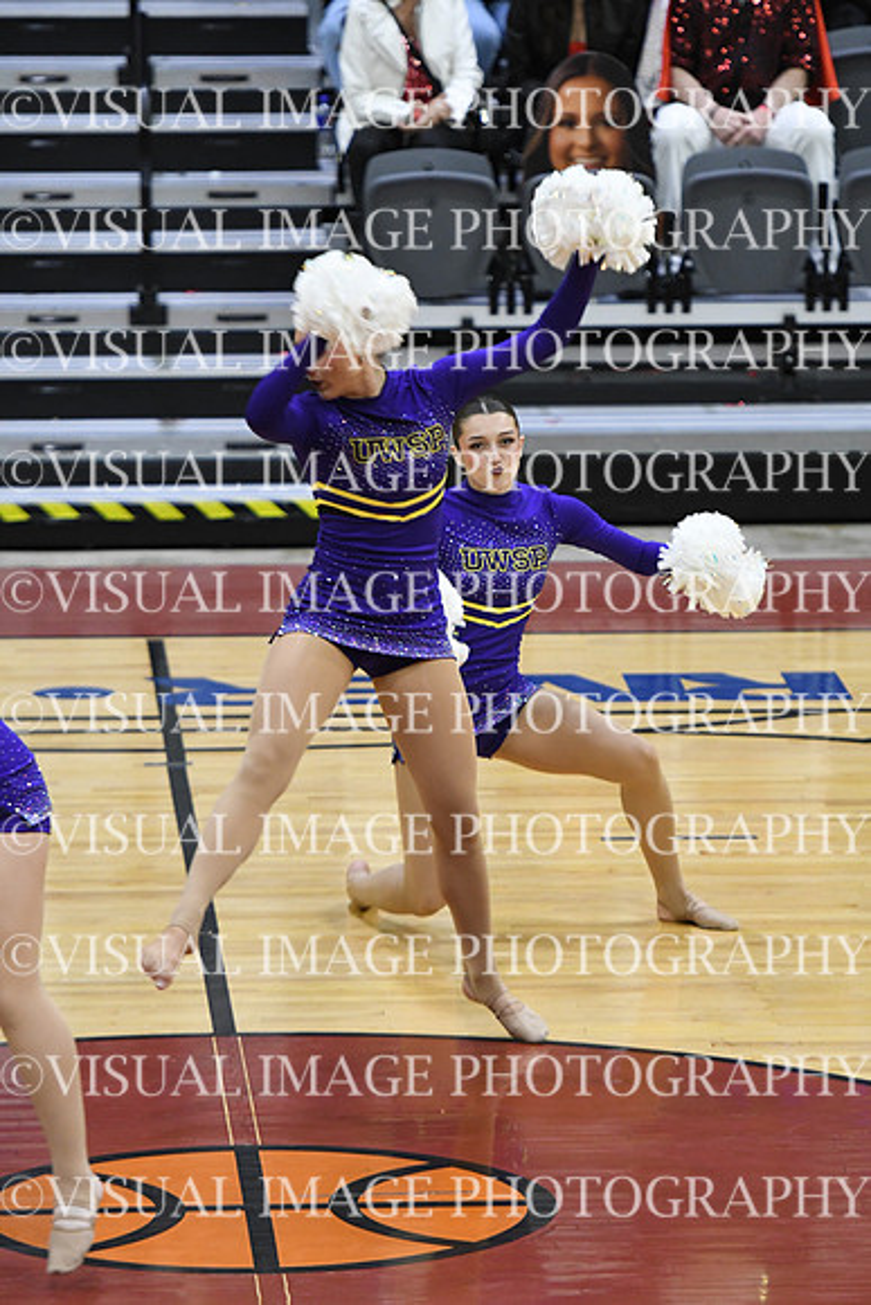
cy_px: 652
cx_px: 436
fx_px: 8958
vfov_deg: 8.3
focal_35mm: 247
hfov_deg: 5.6
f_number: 2.8
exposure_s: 1/400
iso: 3200
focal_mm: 165
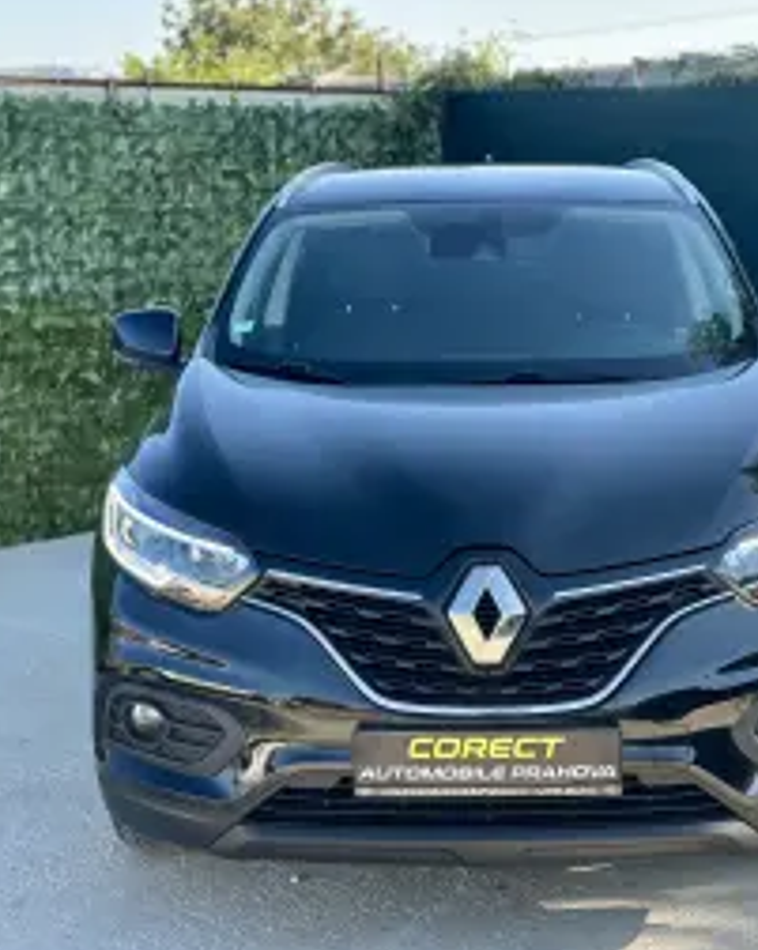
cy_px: 490
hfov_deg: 22.7
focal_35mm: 67
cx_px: 486
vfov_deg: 28.3
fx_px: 1882
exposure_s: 1/651
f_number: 1.78
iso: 80
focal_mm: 6.86
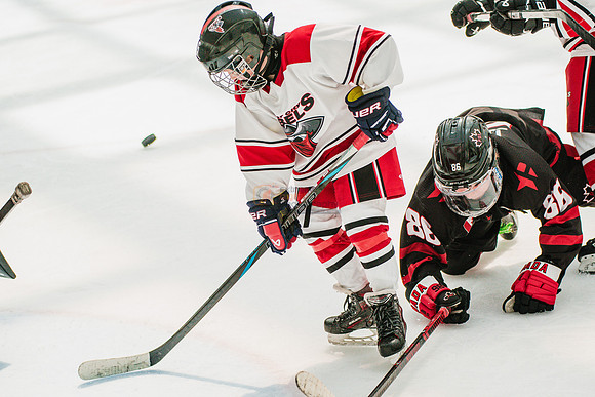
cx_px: 298
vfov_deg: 9.0
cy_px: 254
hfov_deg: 13.4
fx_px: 2534
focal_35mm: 153
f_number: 4
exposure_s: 1/2500
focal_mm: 120
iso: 1600
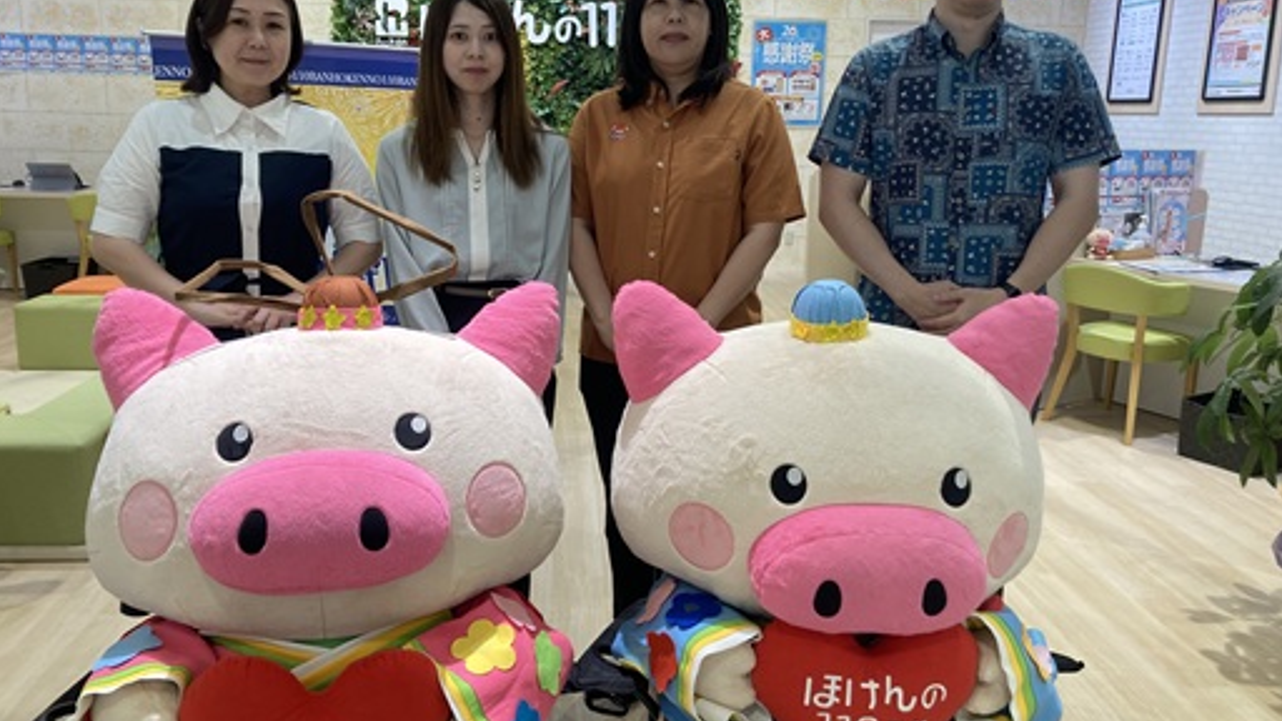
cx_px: 636
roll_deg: -1.3
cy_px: 333
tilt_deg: -11.9
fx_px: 1054
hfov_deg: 62.6
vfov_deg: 37.8
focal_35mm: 31
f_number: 1.8
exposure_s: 1/60
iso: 50
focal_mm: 3.99
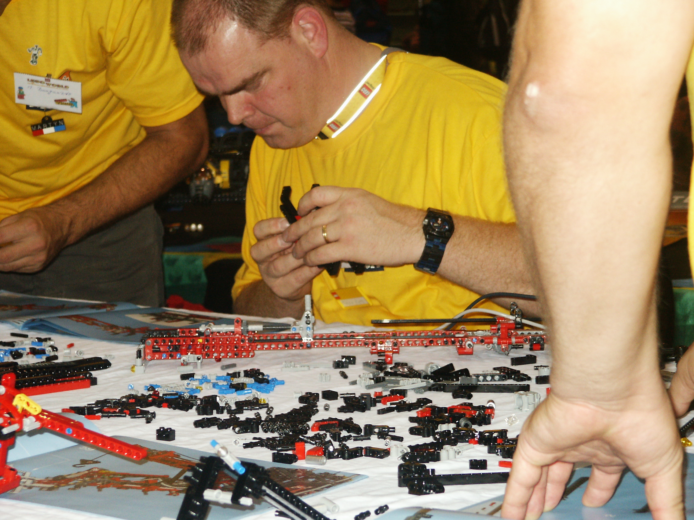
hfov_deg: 18.5
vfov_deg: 14.0
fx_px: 2125
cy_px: 260
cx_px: 347
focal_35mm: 106
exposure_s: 1/90
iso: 200
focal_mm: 21.69
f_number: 3.6
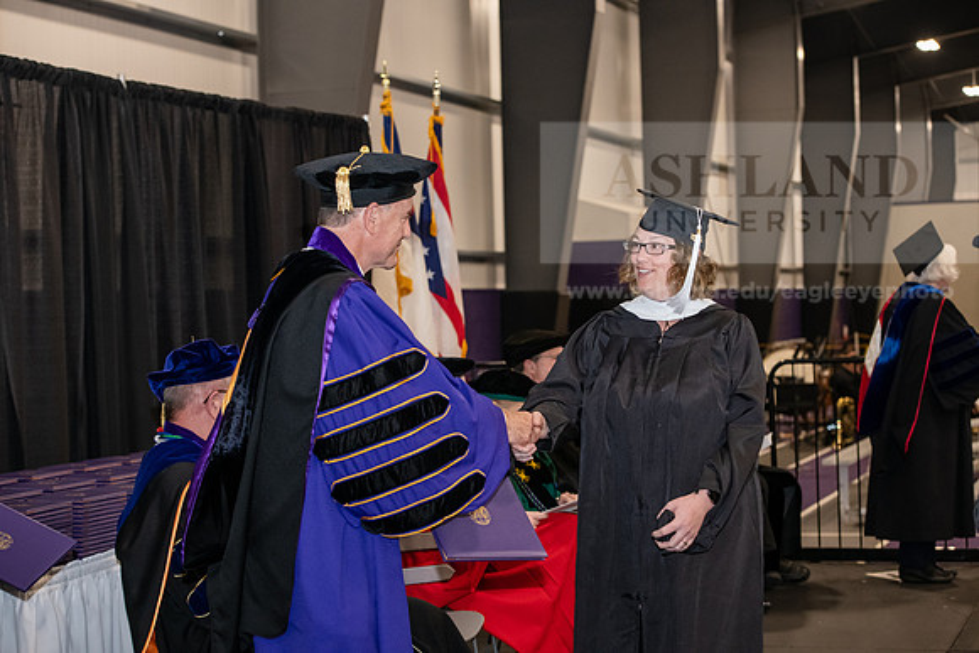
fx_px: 1904
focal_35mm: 70
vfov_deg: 19.5
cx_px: 490
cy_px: 326
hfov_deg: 28.8
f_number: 5
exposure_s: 1/200
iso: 2500
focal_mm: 70
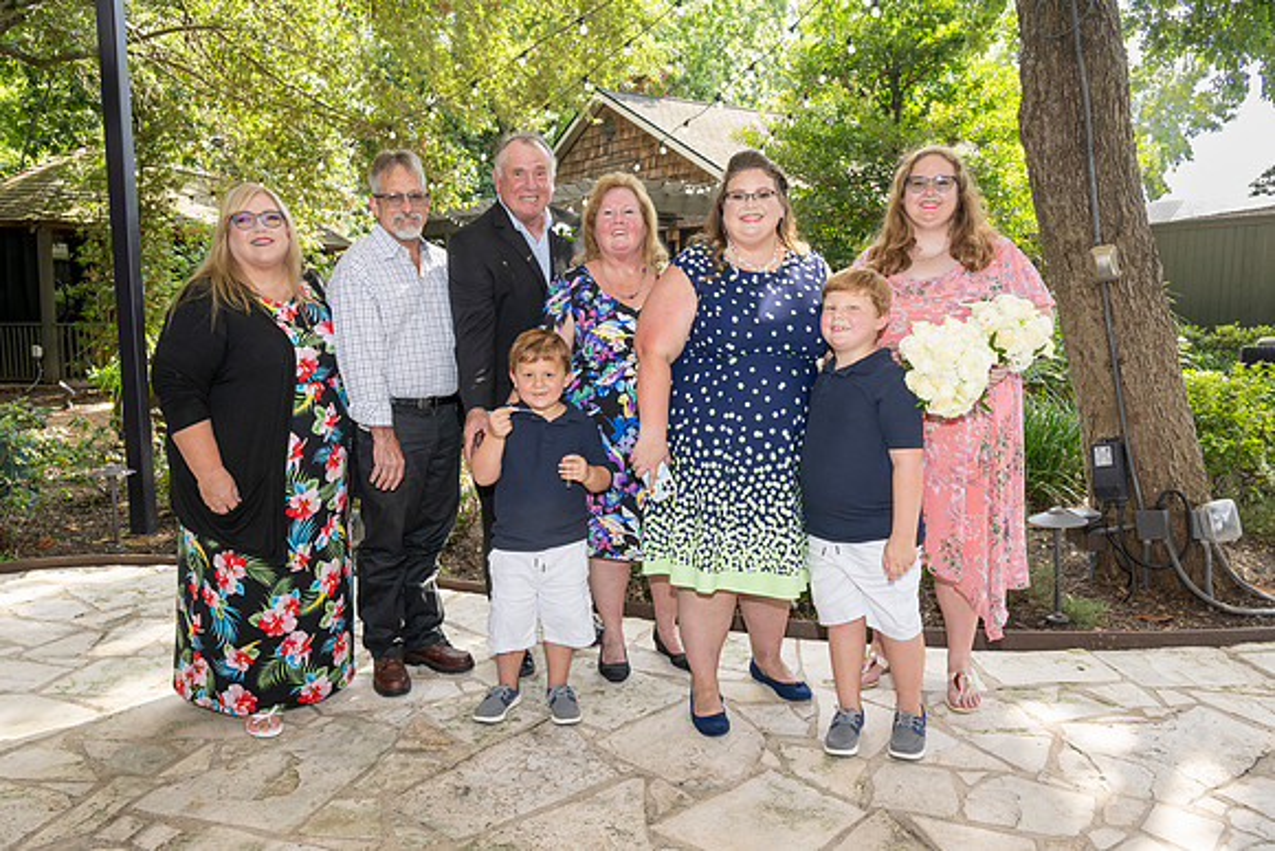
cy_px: 426
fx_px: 956
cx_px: 638
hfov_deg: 67.4
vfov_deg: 48.0
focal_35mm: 27
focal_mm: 27
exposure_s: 1/160
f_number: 6.3
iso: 400
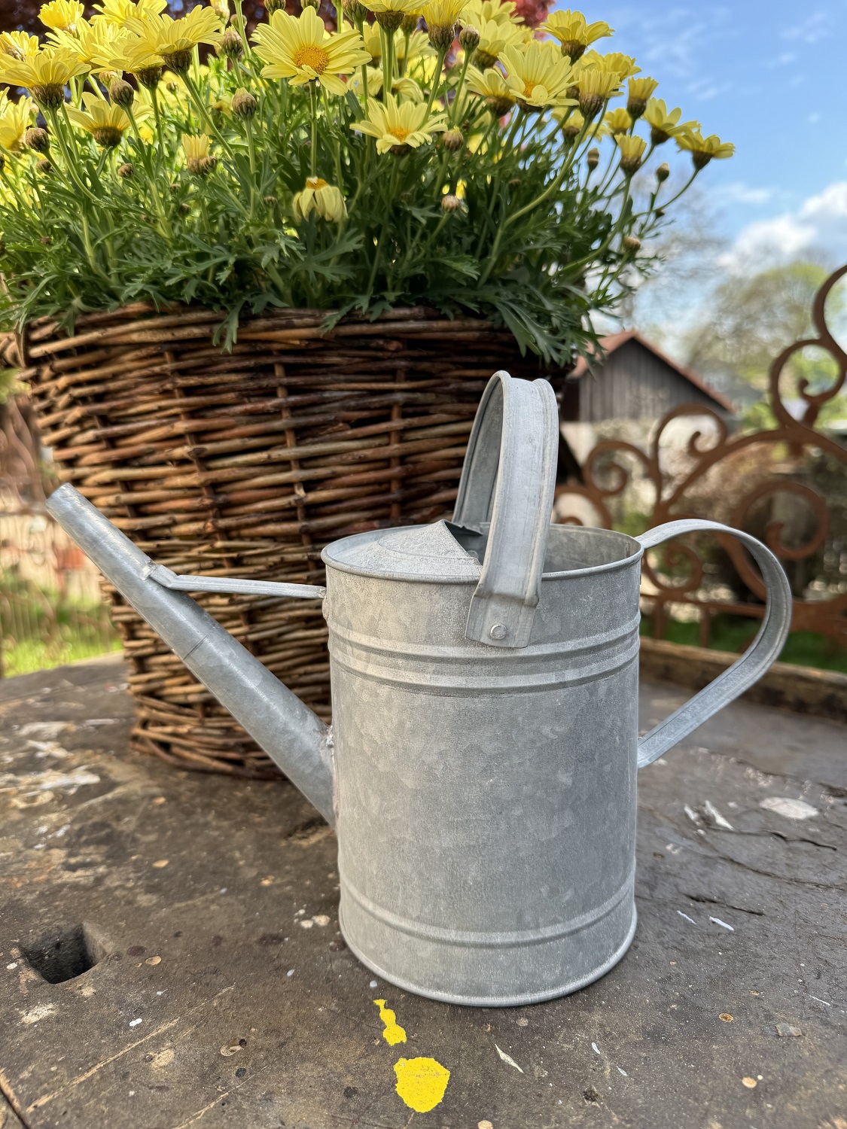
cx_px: 424
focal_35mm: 24
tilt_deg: -10.8
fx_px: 783
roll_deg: +2.2
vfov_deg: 71.6
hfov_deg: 56.8
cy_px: 564
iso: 80
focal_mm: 6.76
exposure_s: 1/938
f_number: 1.78
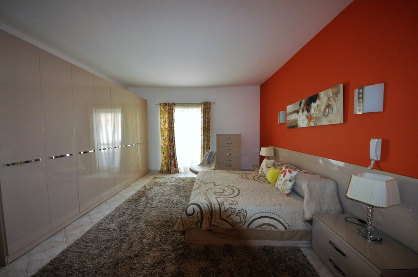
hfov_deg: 112.7
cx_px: 209
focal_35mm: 12
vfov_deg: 89.8
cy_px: 138
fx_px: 139
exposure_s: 1/80
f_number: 4.5
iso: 800
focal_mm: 8
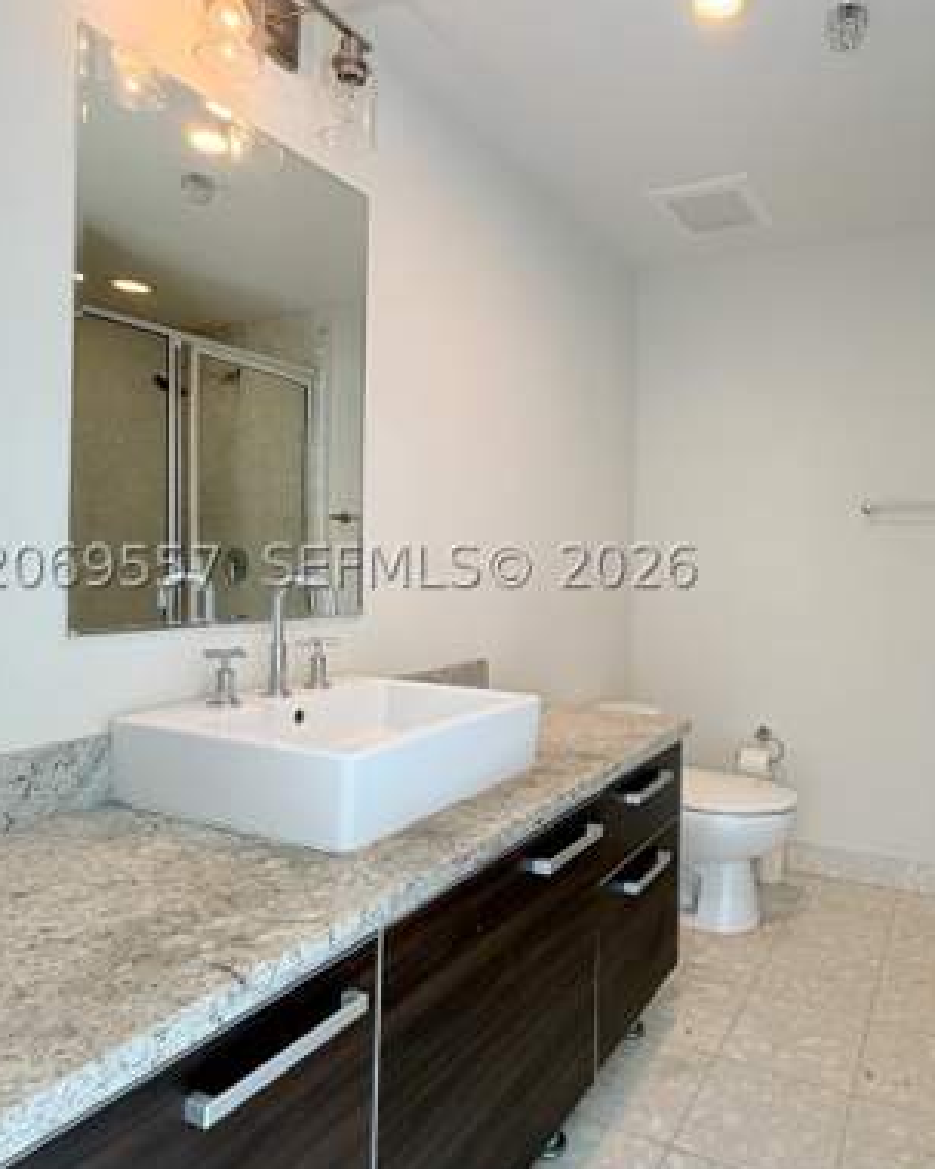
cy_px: 566
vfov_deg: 72.6
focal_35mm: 23
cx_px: 624
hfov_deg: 59.5
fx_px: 796
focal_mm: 2.22
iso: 160
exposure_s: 1/121
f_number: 2.2
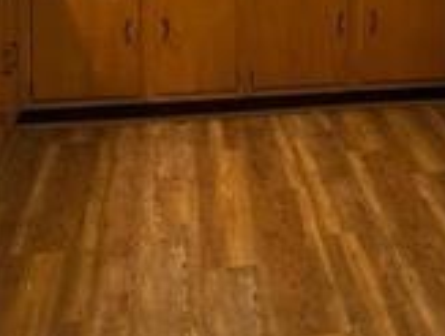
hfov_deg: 19.0
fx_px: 1211
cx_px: 606
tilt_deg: -5.0
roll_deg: -1.7
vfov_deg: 15.2
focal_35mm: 94
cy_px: -82
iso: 320
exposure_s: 1/60
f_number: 1.78
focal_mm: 6.86
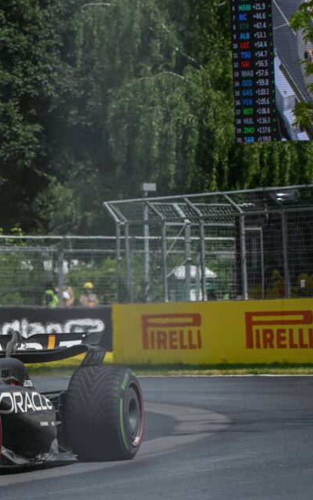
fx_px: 4635
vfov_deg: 6.2
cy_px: 227
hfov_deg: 3.9
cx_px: -123
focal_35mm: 340
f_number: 9
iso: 400
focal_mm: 180
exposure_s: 1/1600
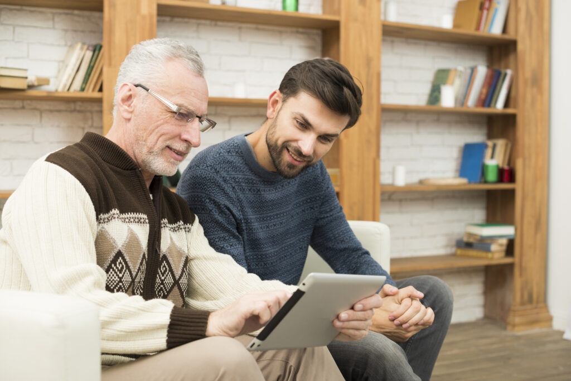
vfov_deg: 27.0
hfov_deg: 39.6
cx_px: 286
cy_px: 190
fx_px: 793
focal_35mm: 50
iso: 400
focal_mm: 50
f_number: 4
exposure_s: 1/100
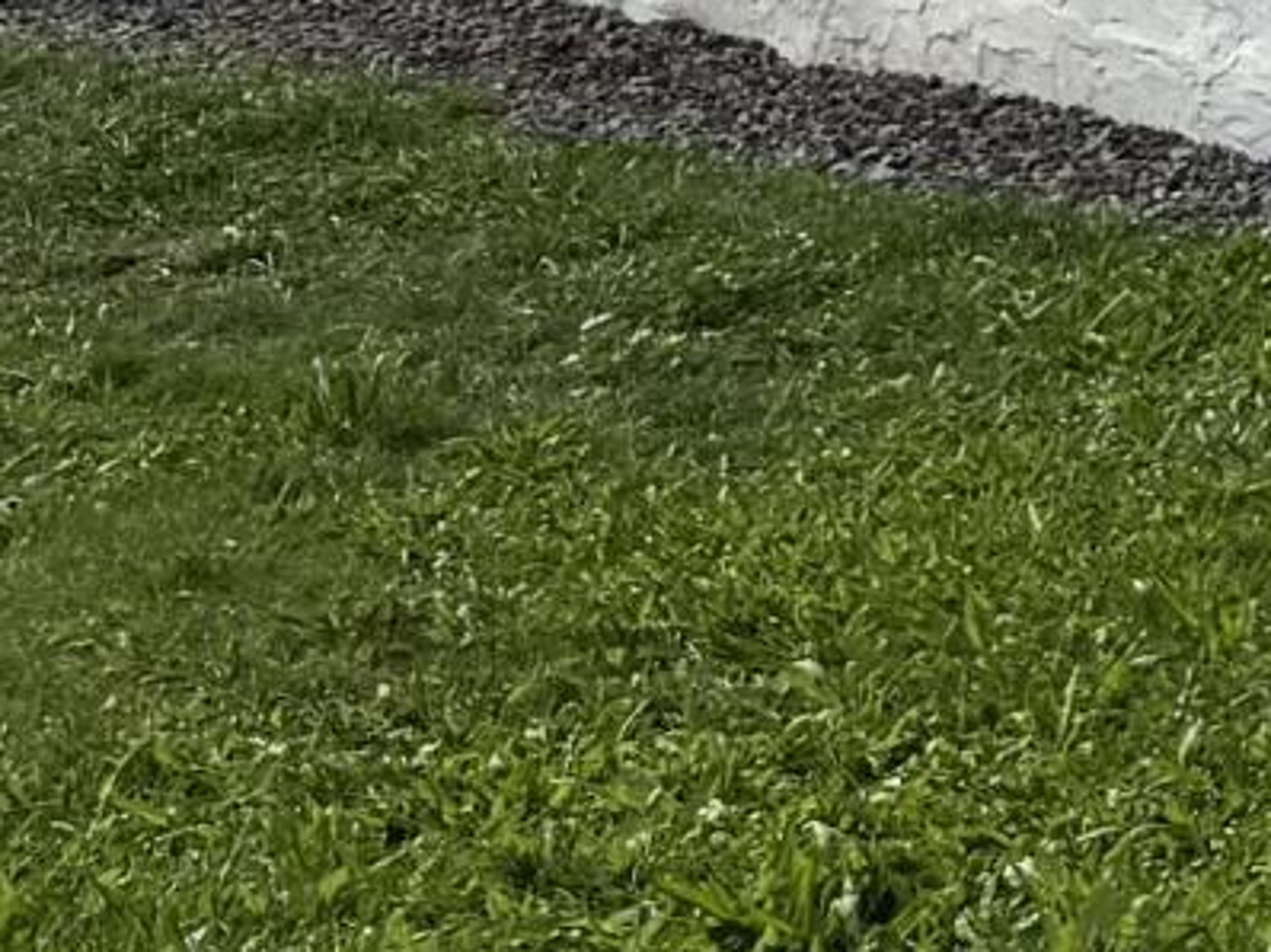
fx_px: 6642
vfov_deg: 7.6
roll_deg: +0.4
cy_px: -1470
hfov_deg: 9.8
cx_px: 2896
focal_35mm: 181
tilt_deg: +1.3
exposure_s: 1/5348
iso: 80
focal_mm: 6.76
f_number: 1.78
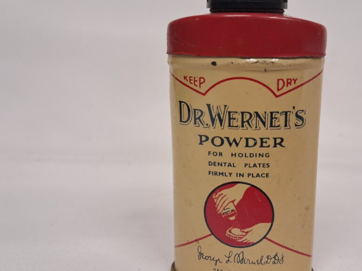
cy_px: 131
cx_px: 230
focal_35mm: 36
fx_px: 376
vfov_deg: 39.7
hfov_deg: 50.8
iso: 64
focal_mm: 4
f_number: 1.8
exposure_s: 1/50
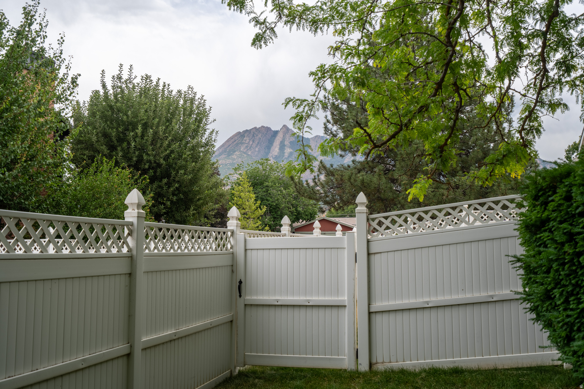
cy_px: 194
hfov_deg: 54.4
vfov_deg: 37.8
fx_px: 568
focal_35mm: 35
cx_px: 292
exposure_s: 1/4000
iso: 64
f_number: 5.6
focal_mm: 35
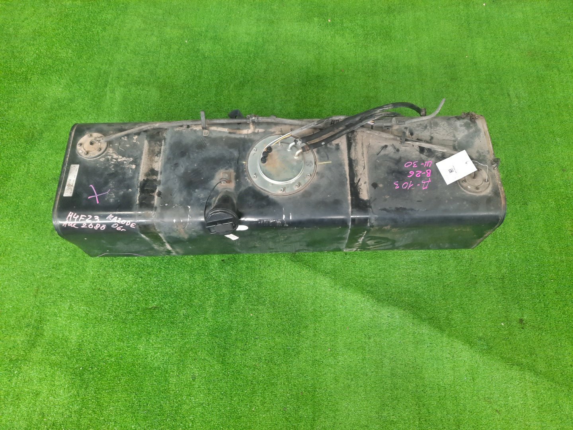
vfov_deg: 54.9
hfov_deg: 69.4
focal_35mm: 25
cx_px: 286
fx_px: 414
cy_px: 215
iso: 242
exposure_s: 1/50
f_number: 2
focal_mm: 4.6
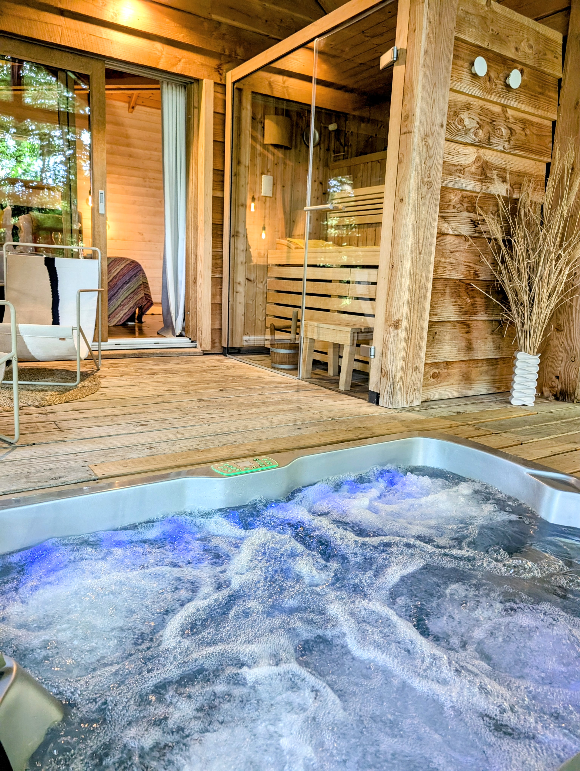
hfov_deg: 56.9
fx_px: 535
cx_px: 290
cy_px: 386
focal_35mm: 24
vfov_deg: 71.5
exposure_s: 1/165
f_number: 1.68
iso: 506
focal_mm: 6.9
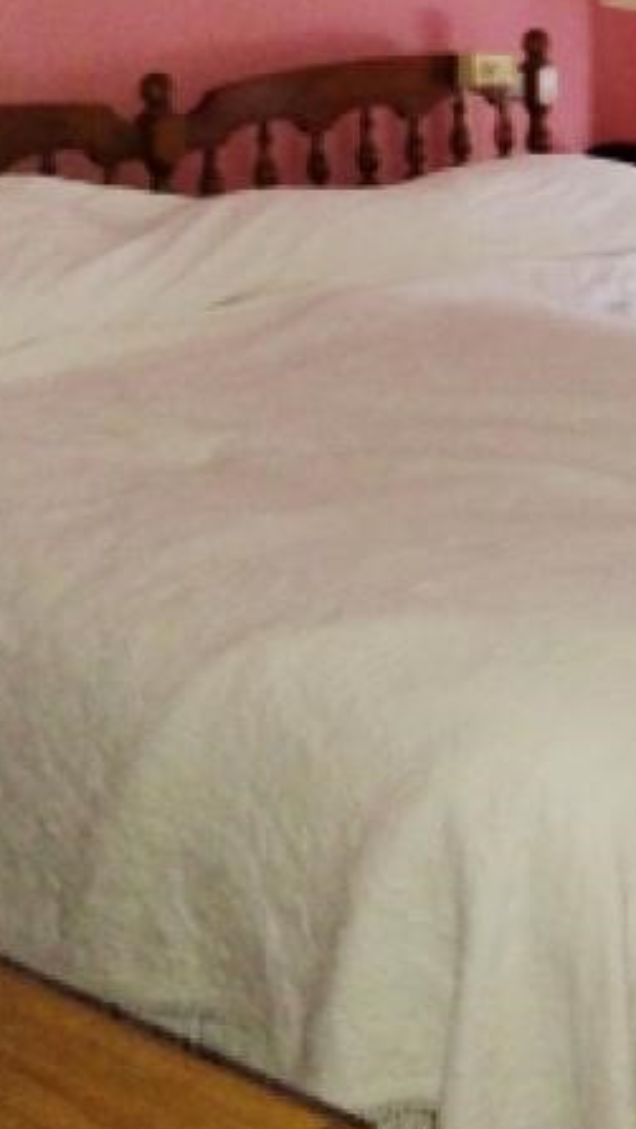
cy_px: 216
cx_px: 915
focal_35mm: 75
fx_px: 2248
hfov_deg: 15.1
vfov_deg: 27.6
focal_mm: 4.12
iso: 200
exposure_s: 1/24
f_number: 2.2
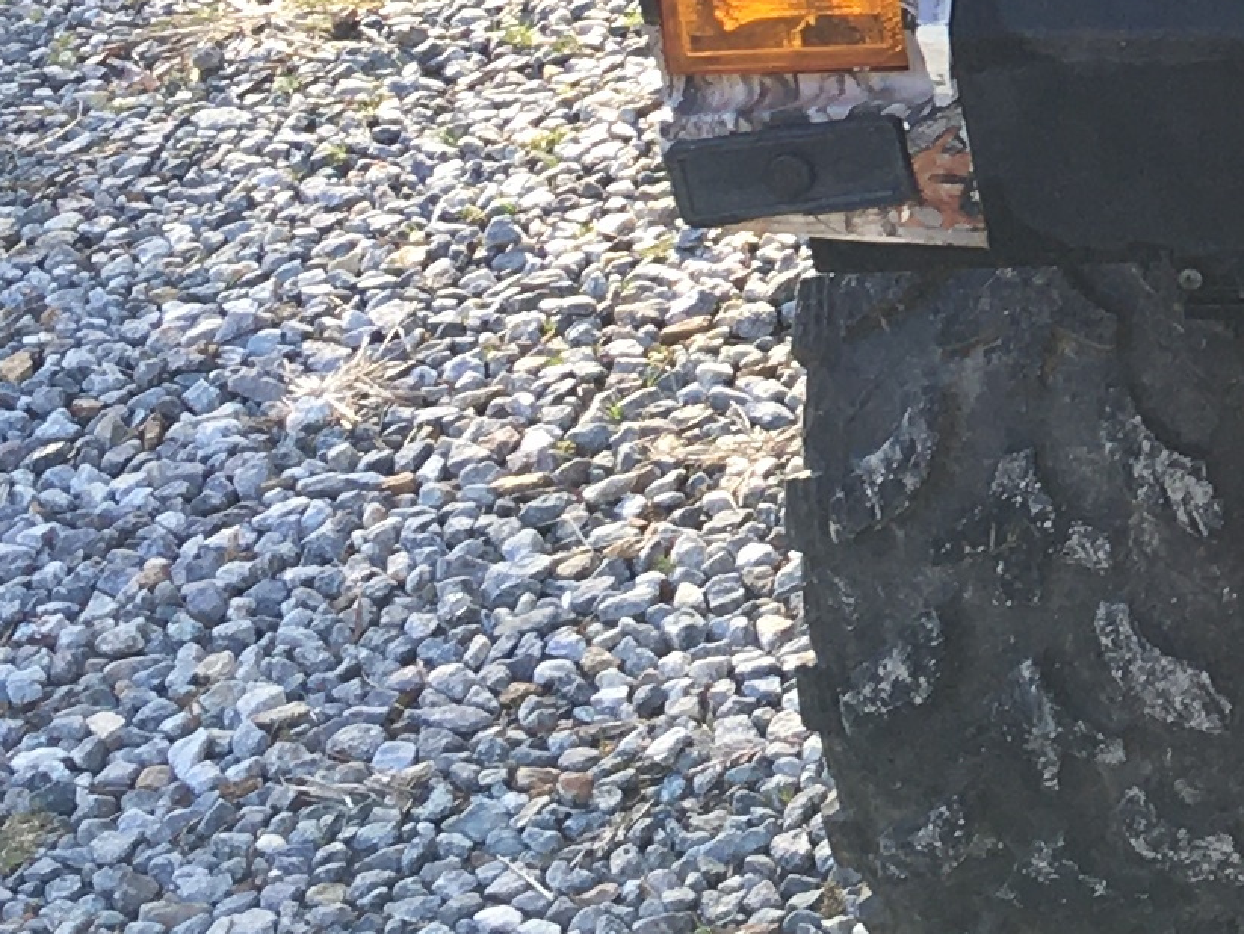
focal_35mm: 142
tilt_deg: -18.5
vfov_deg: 10.0
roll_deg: -2.3
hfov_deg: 12.7
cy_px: -685
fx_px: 5105
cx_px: 2213
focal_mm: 4.15
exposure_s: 1/126
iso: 25
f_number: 2.2
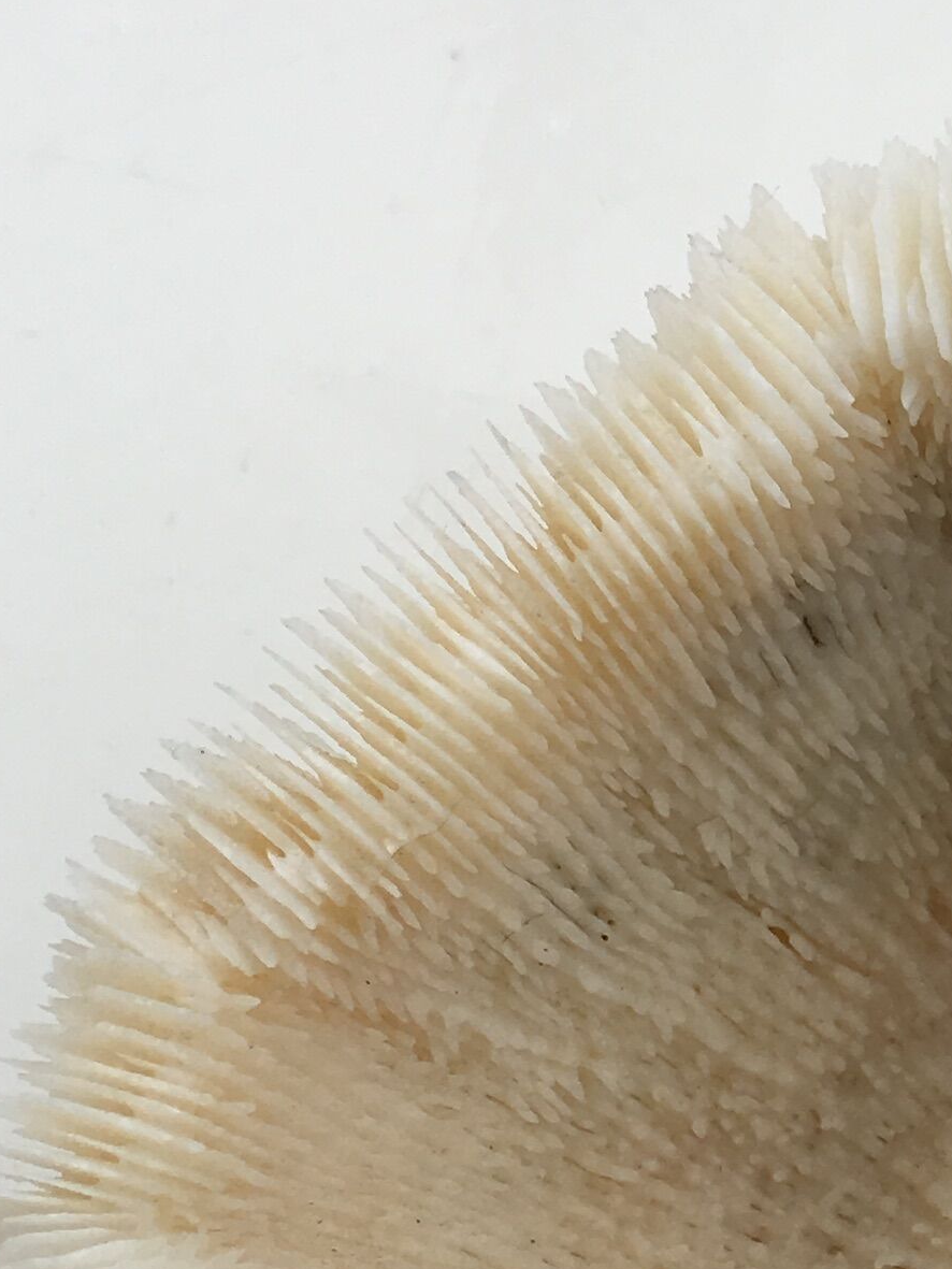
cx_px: 1407
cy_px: 1336
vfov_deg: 19.2
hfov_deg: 14.0
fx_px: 3630
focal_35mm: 99
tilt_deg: -80.6
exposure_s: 1/836
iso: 25
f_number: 2.2
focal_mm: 4.15
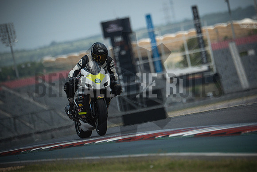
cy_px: 86
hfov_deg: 3.4
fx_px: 4284
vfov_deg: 2.3
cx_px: 128
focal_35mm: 600
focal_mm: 400
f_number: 5.6
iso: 1000
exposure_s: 1/2500
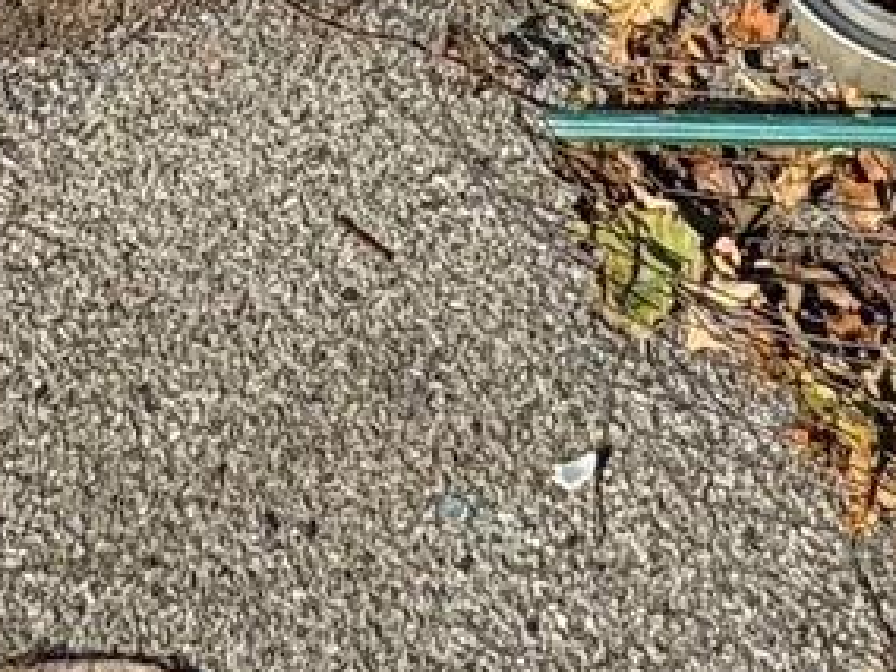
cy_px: -1350
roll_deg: -0.2
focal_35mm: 101
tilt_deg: -5.1
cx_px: 558
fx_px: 2614
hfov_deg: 19.4
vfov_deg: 10.4
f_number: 2.2
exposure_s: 1/1006
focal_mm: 2.22
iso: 40
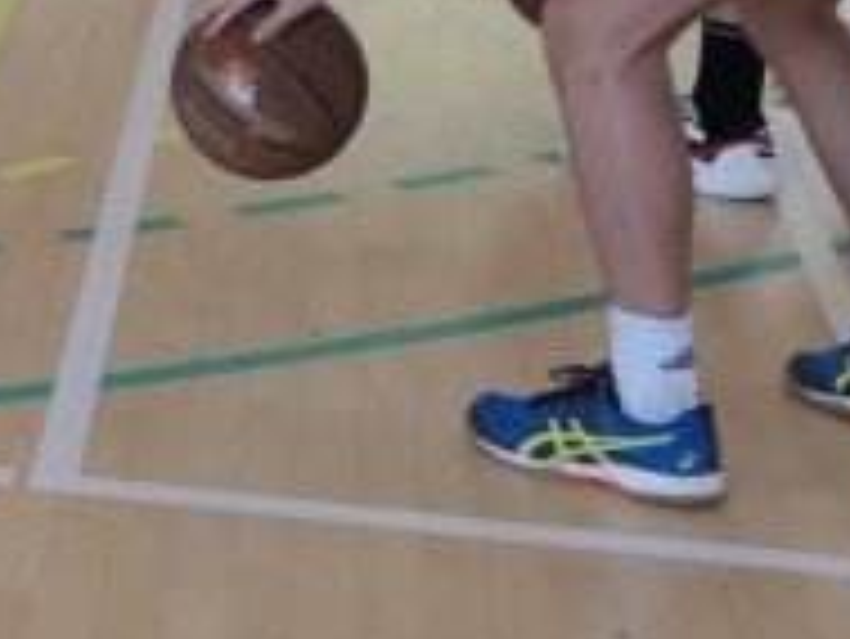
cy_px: -292
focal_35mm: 127
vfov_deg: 11.3
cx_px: -459
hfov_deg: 14.4
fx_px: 3120
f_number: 2.5
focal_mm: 10.2
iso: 400
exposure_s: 1/250
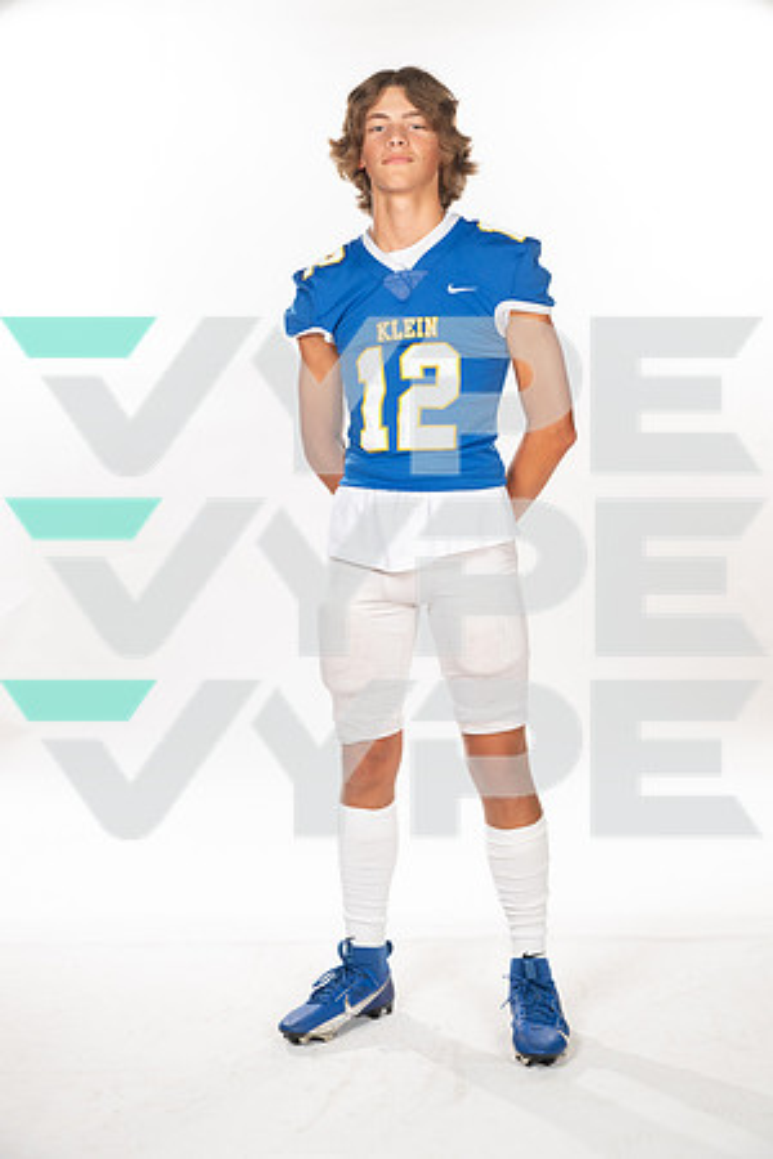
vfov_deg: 36.2
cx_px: 386
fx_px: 1771
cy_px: 580
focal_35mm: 55
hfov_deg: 24.6
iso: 800
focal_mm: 55
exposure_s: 1/320
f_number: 7.1
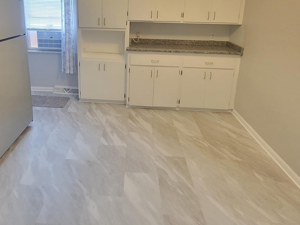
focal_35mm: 21
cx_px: 122
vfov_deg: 58.9
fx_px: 182
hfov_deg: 78.2
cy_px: 47
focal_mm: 2.2
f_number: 2.2
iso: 400
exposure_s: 1/60
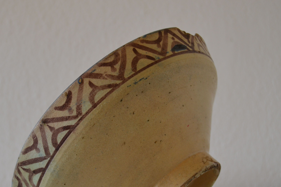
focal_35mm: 61
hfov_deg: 32.7
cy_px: 128
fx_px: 476
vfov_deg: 22.1
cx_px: 103
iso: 400
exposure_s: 1/80
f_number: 4.2
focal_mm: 26
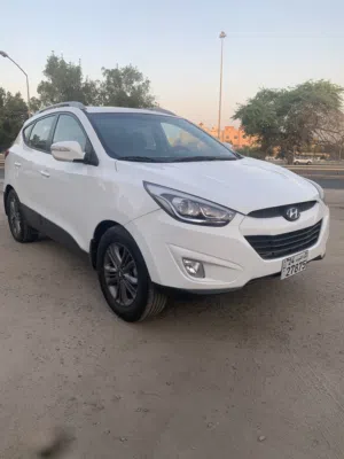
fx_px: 345
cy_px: 230
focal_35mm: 26
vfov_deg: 67.3
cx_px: 172
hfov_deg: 53.1
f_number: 1.8
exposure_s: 1/231
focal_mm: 4.25
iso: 25
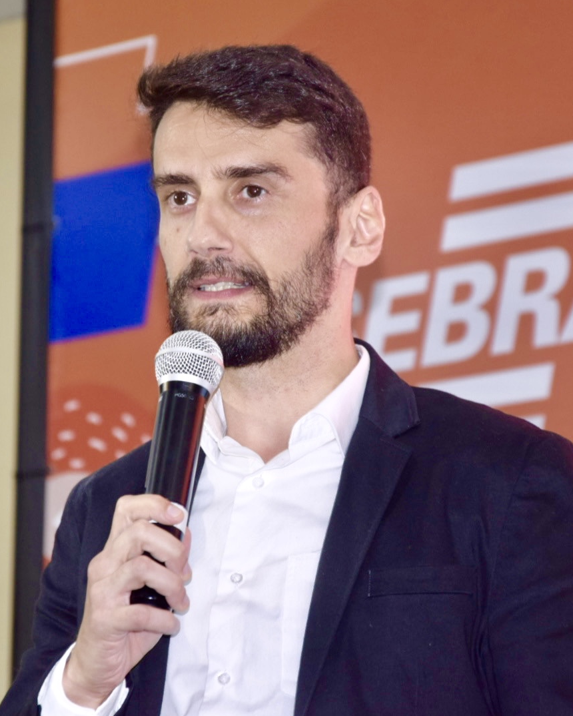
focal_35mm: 223
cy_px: 358
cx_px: 237
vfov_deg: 8.7
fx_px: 4721
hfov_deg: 6.9
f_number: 5.6
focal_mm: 105
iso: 900
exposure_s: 1/60
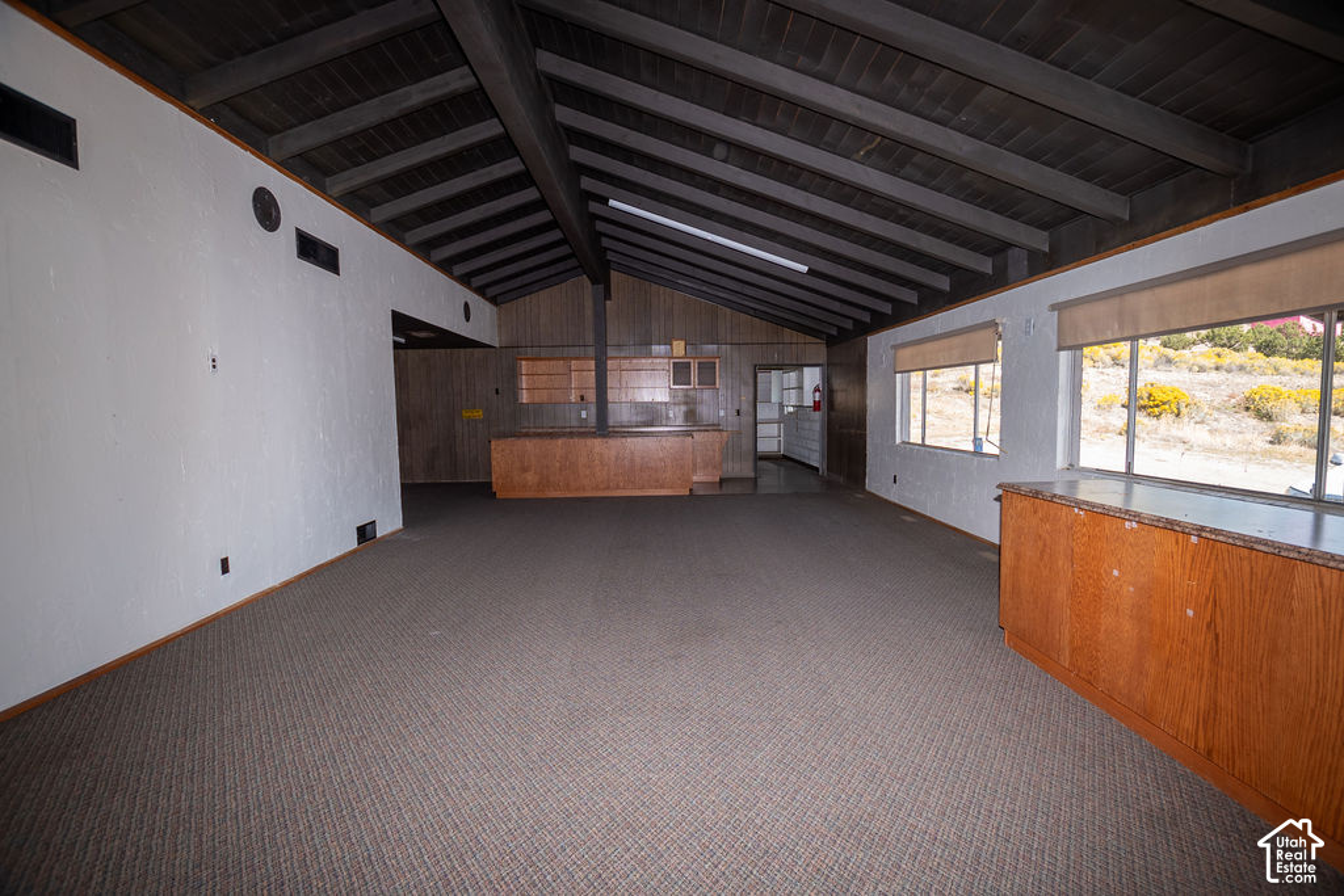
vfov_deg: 77.0
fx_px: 563
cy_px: 448
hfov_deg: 100.1
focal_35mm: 15
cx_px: 672
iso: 100
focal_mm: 10
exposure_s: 1/200
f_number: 4
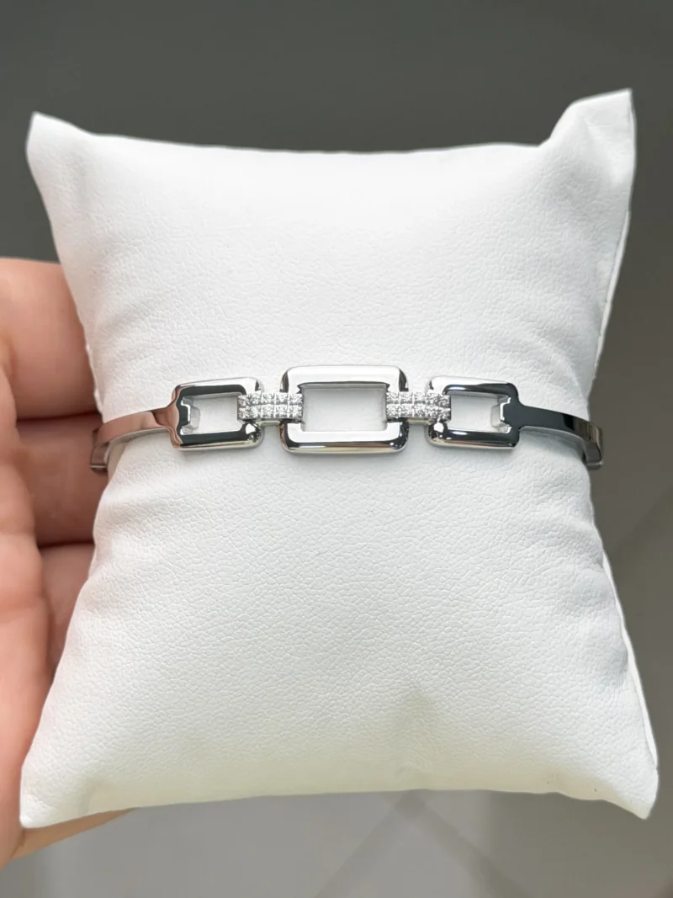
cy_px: 449
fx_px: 1245
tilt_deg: -76.5
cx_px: 336
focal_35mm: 48
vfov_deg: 39.7
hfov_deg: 30.3
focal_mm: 6.76
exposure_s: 1/1307
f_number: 1.78
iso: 80
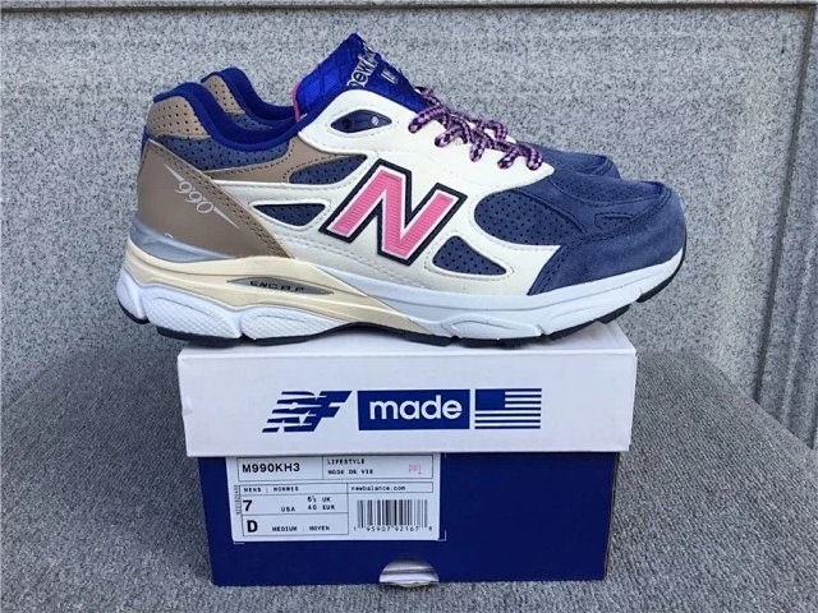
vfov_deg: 45.4
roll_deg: +0.7
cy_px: 306
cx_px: 409
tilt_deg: -18.0
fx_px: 733
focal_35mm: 31
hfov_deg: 58.4
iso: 25
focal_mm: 3.3
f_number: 2.4
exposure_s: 1/411
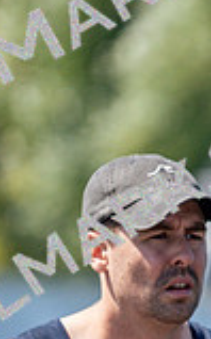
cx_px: 573
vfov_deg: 1.5
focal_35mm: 1369
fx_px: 12630
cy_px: 366
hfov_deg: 1.0
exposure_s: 1/2000
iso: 400
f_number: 6.3
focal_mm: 368
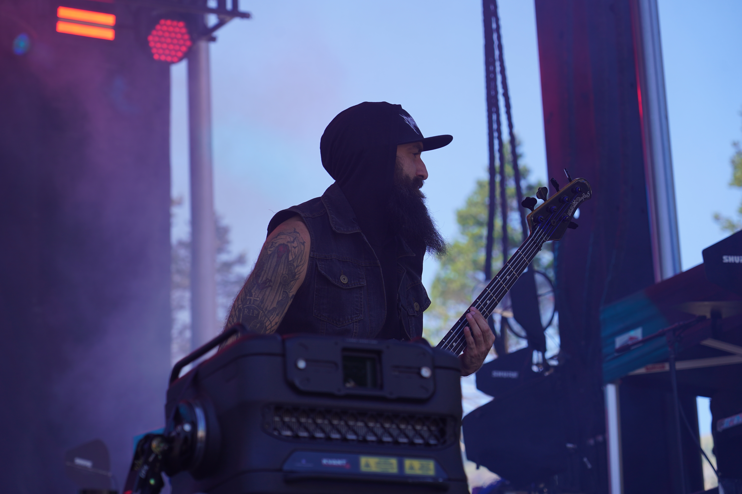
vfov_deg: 13.0
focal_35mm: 105
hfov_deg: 19.5
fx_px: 2164
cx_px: 371
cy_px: 247
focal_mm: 105
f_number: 5
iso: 100
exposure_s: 1/200
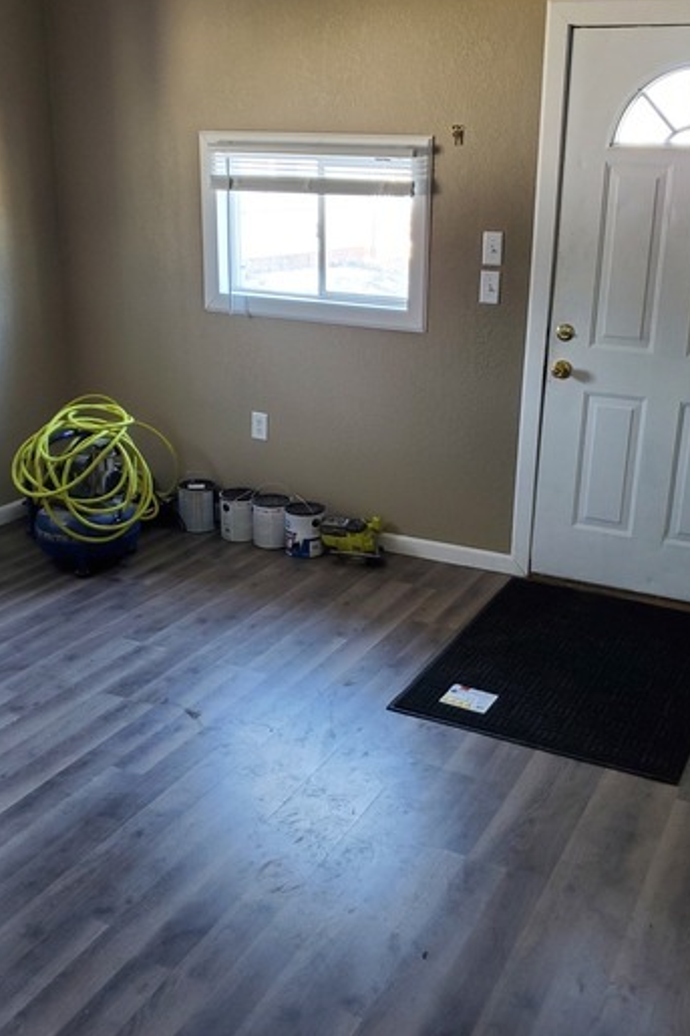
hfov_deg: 37.7
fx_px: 1007
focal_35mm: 35
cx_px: 400
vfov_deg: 54.4
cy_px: 552
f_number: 1.5
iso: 200
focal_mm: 4.3
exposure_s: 1/39
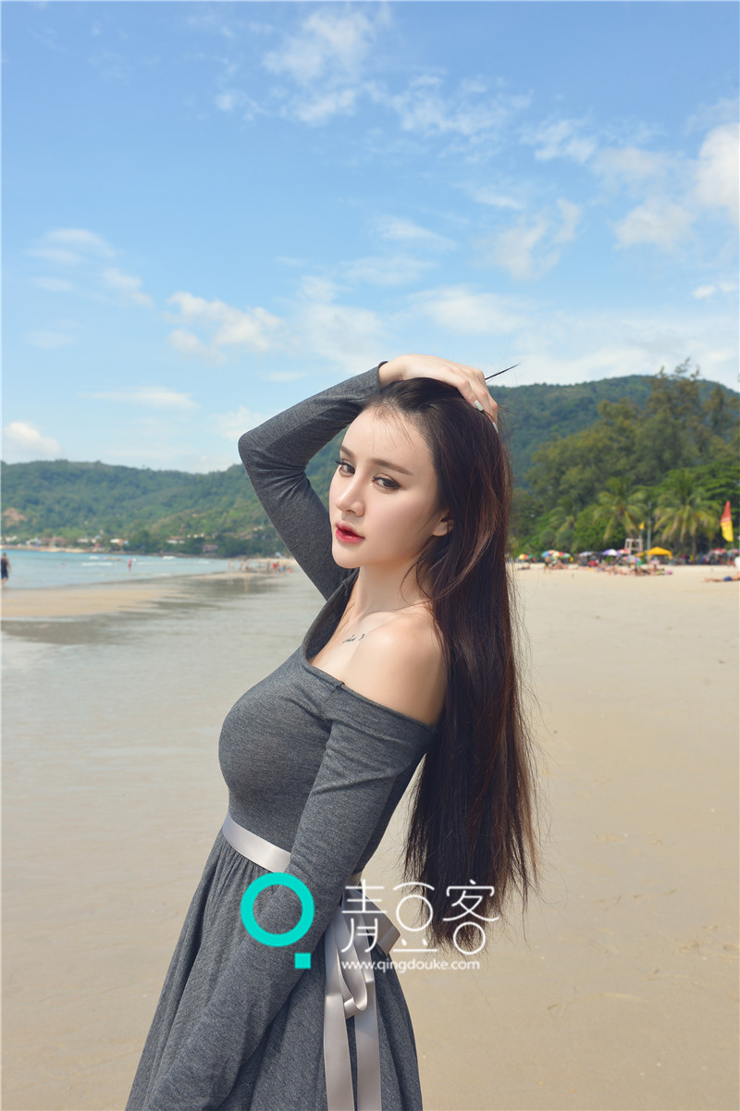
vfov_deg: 55.8
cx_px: 370
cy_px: 556
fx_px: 1049
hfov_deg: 38.9
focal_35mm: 34
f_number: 9
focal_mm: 34
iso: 160
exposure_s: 1/250
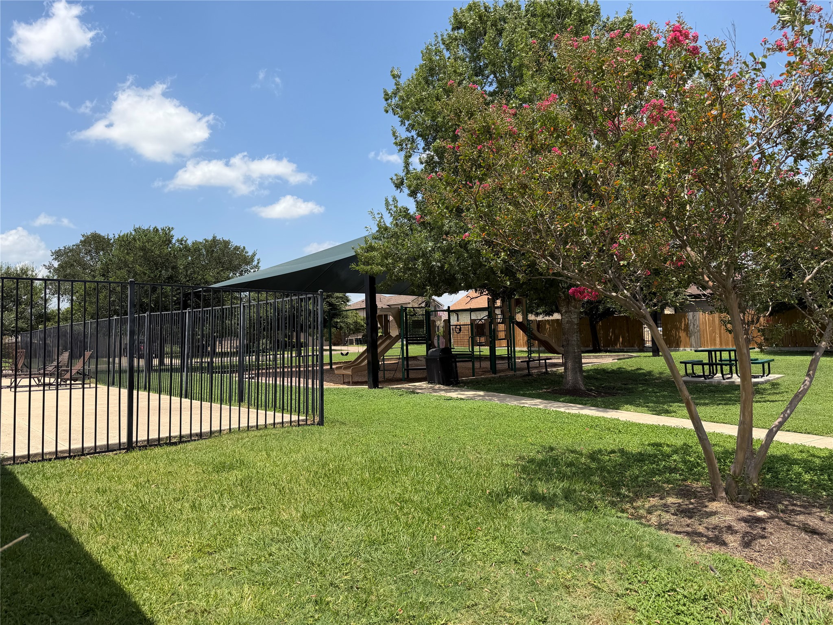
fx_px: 578
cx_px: 416
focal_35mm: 24
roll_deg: +2.8
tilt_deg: +5.0
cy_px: 312
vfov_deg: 56.8
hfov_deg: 71.6
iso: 80
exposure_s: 1/4405
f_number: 1.78
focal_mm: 6.76
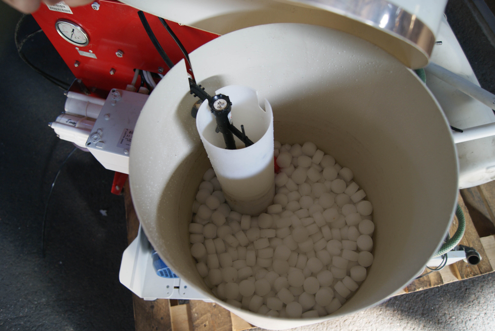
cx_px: 248
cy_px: 166
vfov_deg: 48.0
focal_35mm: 27
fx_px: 372
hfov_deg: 67.3
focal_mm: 18
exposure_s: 1/30
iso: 160
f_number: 3.5
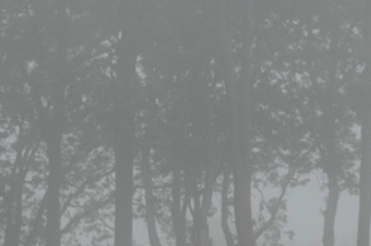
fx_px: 5002
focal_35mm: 486
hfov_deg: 4.2
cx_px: -21
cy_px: 172
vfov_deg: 2.8
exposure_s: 1/2000
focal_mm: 117
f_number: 2.8
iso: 400
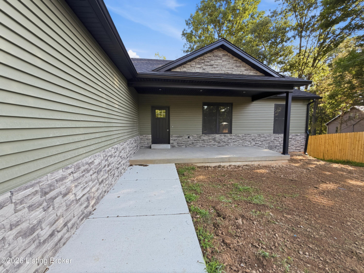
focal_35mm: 14
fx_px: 147
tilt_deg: -4.7
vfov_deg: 85.7
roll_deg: +0.1
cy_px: 136
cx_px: 182
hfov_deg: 102.1
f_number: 2.2
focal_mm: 2.2
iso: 64
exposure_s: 1/151
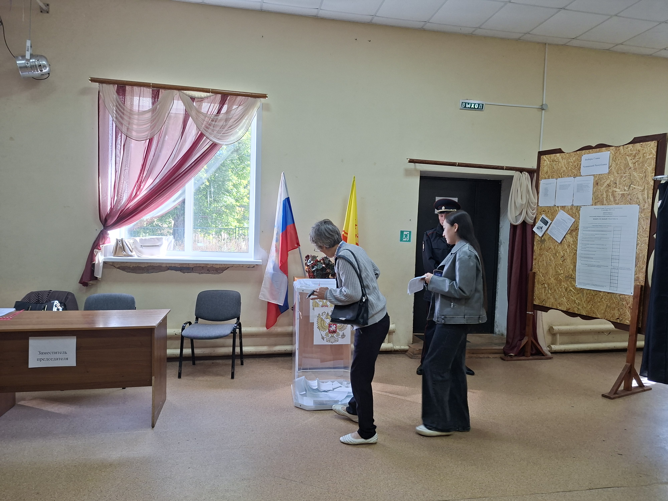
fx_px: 444
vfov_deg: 58.9
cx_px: 334
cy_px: 250
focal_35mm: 23
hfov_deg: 73.9
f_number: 1.8
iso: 100
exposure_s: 1/100
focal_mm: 5.54
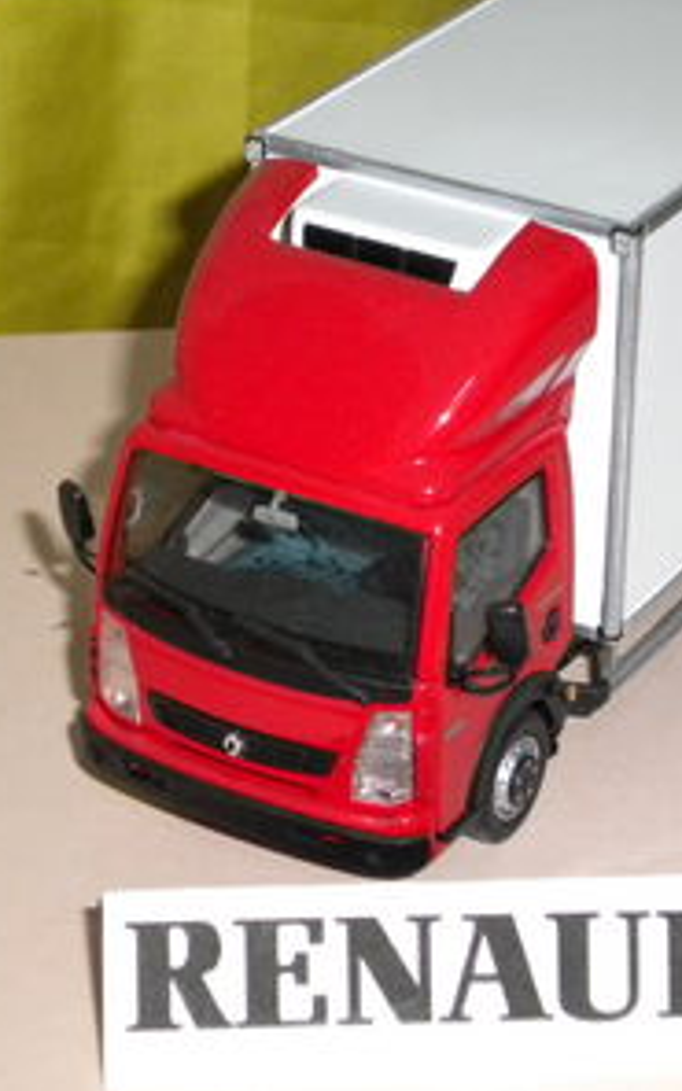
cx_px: 391
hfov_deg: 11.6
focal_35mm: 113
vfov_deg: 18.4
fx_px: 3360
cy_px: 546
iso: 400
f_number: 5.1
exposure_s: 1/60
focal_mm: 14.3
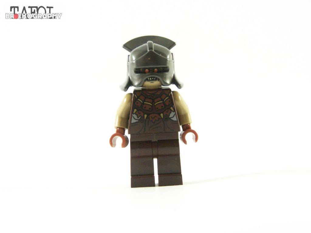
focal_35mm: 105
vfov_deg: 14.1
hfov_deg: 18.7
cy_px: 116
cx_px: 156
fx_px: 943
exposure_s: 1/60
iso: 400
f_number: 3.6
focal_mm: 17.5
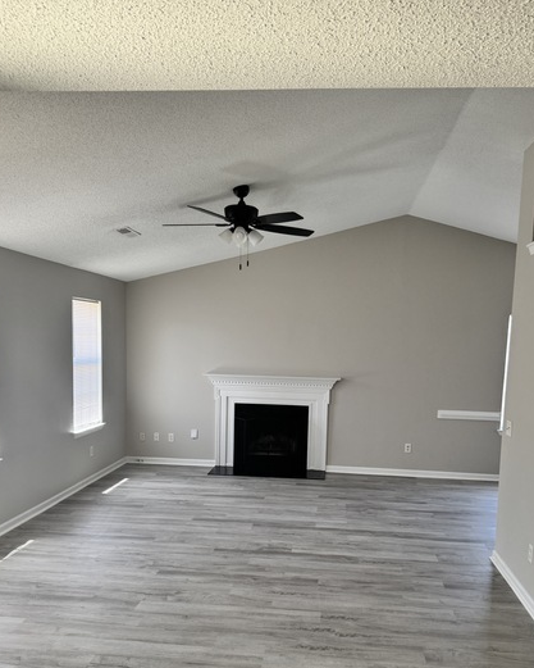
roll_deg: -1.8
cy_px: 407
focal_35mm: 30
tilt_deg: -7.1
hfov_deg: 48.5
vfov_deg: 58.2
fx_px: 592
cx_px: 288
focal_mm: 6.76
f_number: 1.78
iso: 160
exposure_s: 1/121
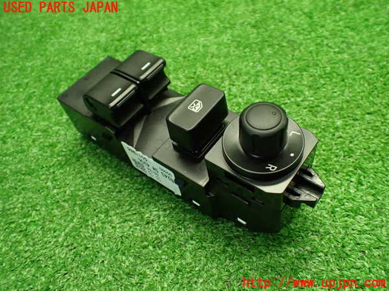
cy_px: 146
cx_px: 194
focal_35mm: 30
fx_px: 337
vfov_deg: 46.8
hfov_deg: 60.0
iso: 800
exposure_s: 1/125
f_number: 2.3
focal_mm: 5.4
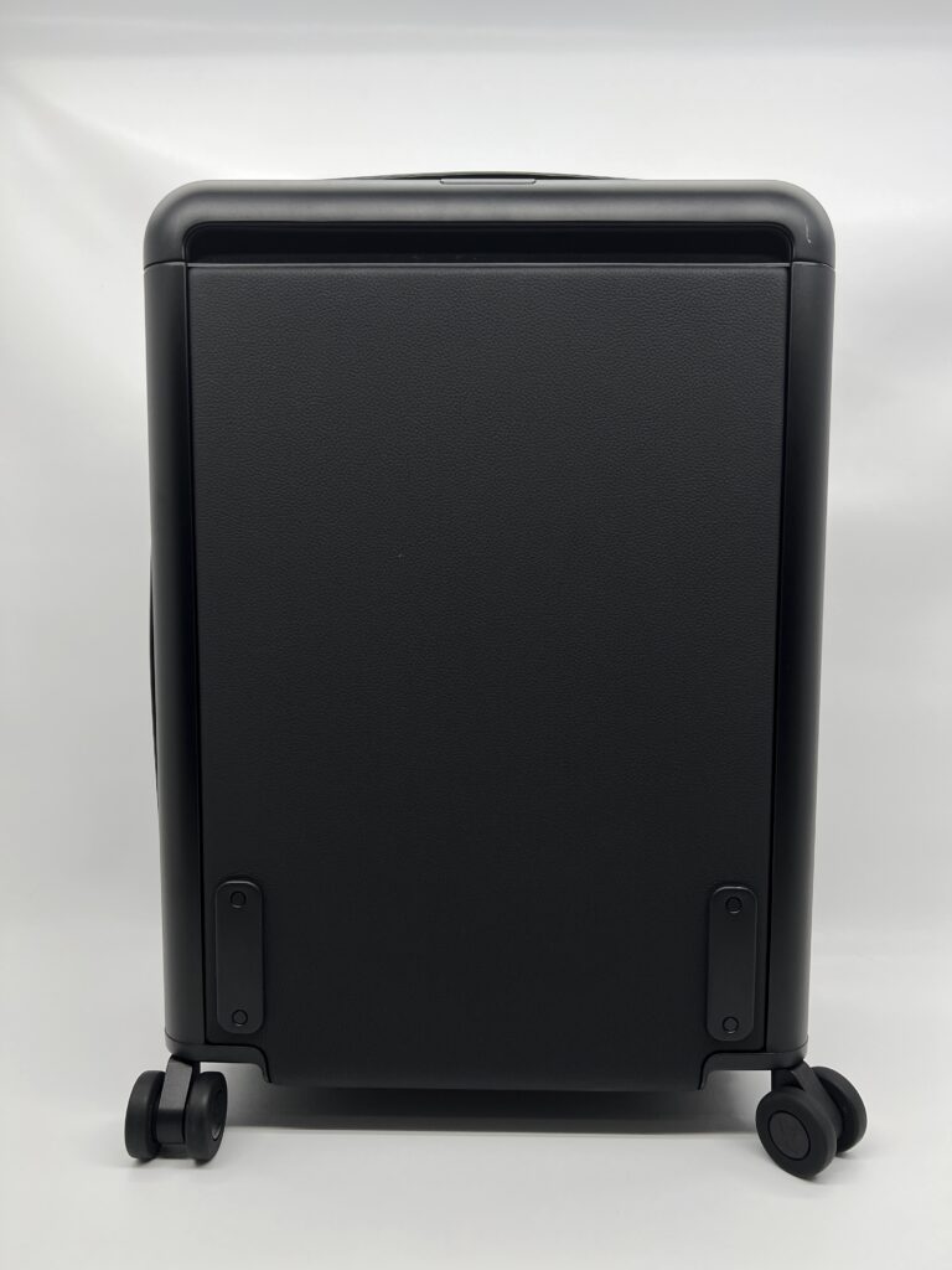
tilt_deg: -4.8
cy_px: 635
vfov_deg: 67.3
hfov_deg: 53.1
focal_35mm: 26
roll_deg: -0.4
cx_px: 476
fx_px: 953
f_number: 1.5
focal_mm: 5.7
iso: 40
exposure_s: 1/168
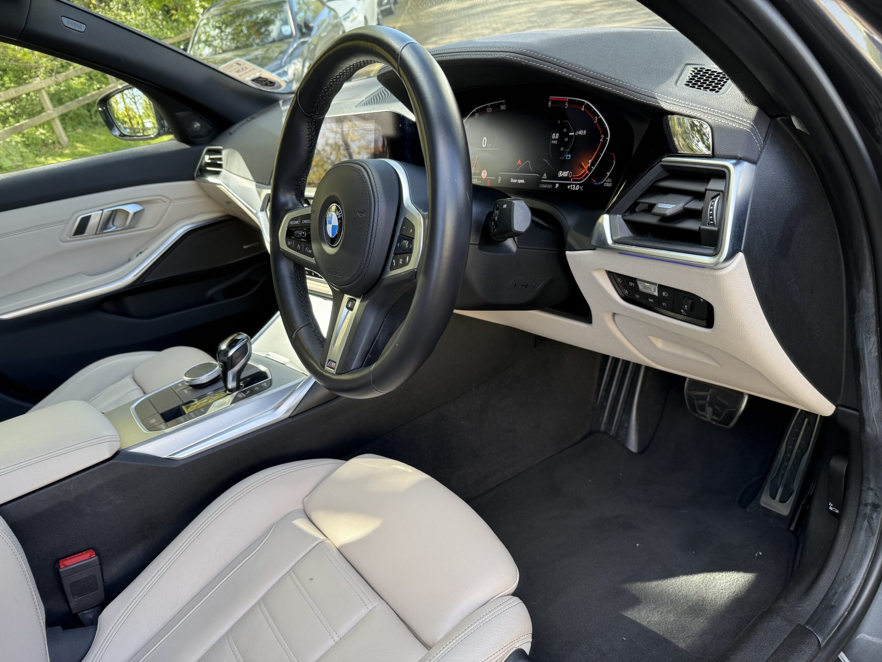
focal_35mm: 24
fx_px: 612
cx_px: 441
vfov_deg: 56.8
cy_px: 331
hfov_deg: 71.6
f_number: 1.78
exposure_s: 1/224
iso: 100
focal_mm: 6.76
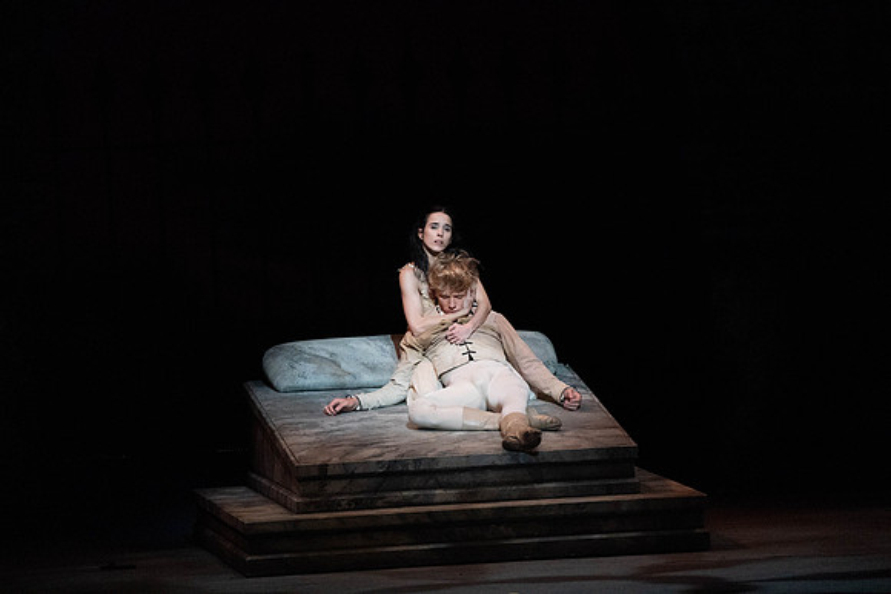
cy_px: 297
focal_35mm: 379
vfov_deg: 3.6
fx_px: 9382
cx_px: 446
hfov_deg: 5.4
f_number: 5.6
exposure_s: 1/200
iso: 8000
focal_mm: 379
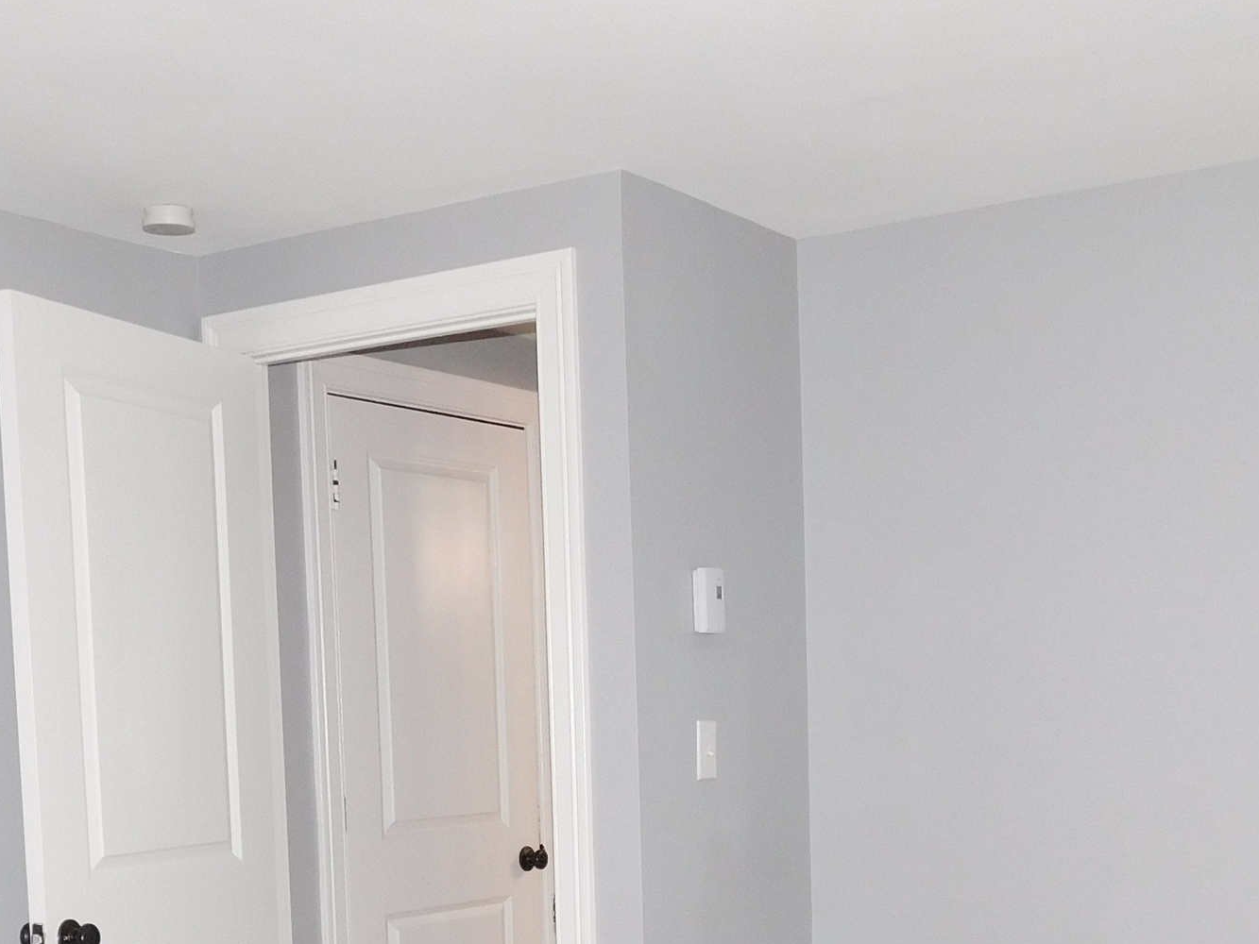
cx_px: 631
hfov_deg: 36.2
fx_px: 1928
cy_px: 925
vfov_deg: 26.2
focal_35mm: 53
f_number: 3
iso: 200
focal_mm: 4
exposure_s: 1/30
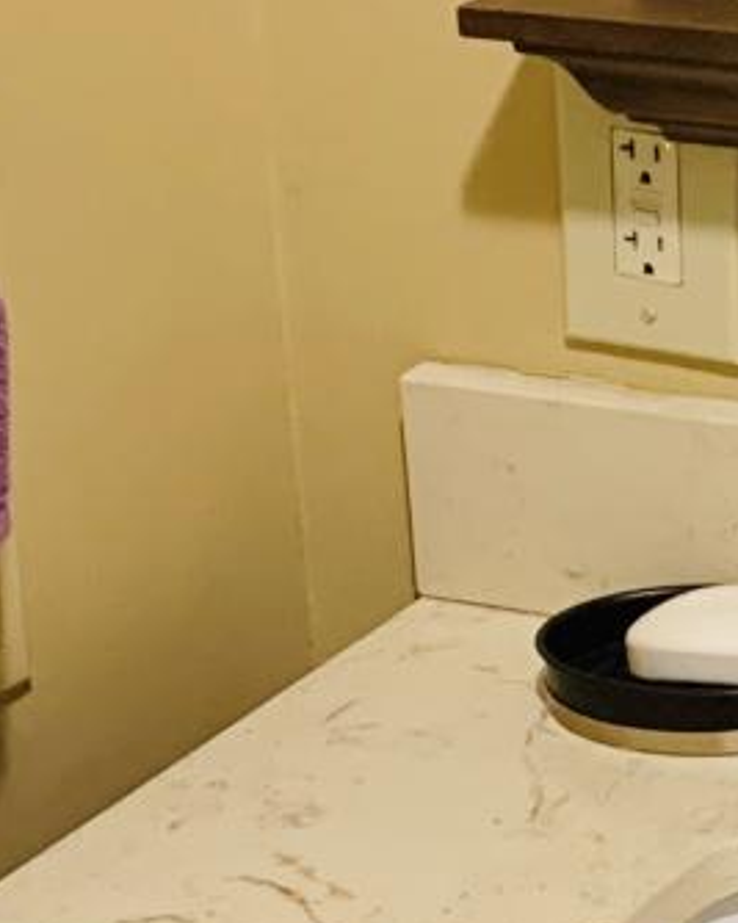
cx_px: 1448
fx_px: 4152
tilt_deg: -14.7
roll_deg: +0.8
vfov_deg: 12.5
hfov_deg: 9.5
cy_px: 11
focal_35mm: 152
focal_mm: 4.25
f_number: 1.8
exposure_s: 1/60
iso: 250
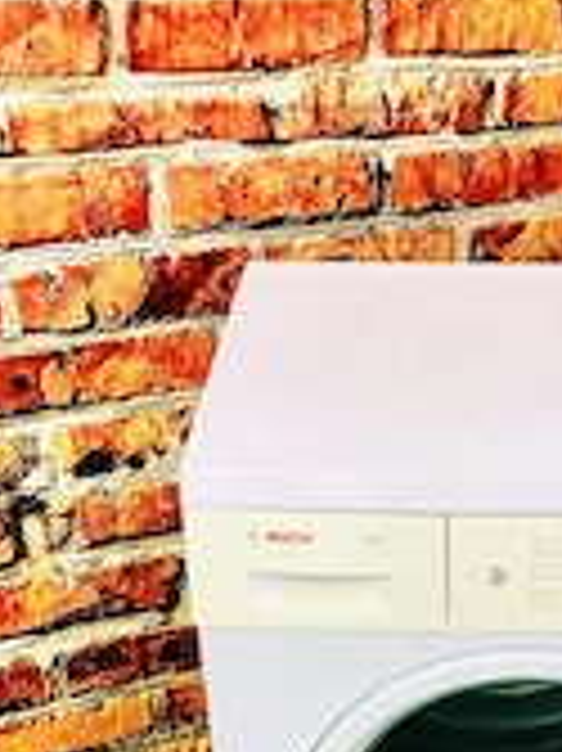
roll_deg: -2.1
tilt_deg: -34.7
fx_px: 1452
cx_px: 526
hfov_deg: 21.3
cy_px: 734
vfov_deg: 27.5
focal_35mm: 67
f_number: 1.8
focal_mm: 3.99
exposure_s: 1/30
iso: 25
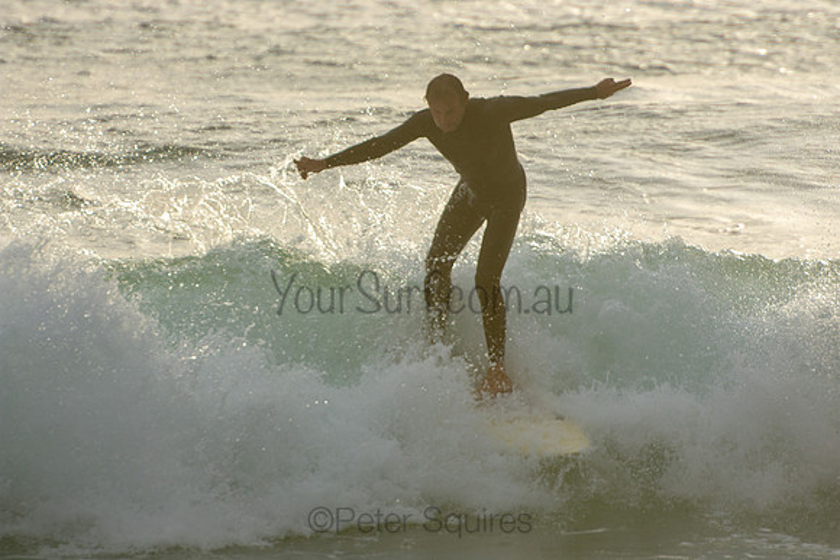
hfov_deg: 3.4
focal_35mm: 600
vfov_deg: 2.3
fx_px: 14003
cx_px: 420
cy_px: 280
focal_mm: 400
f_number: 5.6
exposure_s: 1/1000
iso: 180
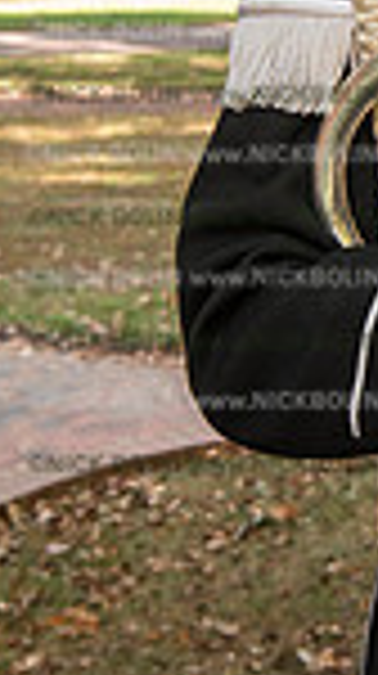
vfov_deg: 14.1
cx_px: 648
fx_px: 2700
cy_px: 32
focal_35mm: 151
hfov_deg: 7.8
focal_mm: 48
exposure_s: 1/100
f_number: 8
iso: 500
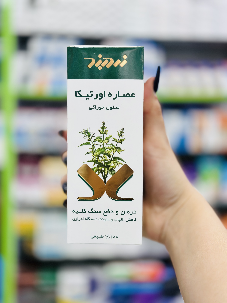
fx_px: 420
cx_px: 114
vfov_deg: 39.7
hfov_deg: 30.3
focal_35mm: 48
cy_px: 152
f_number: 1.78
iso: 80
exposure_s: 1/100
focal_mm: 6.86
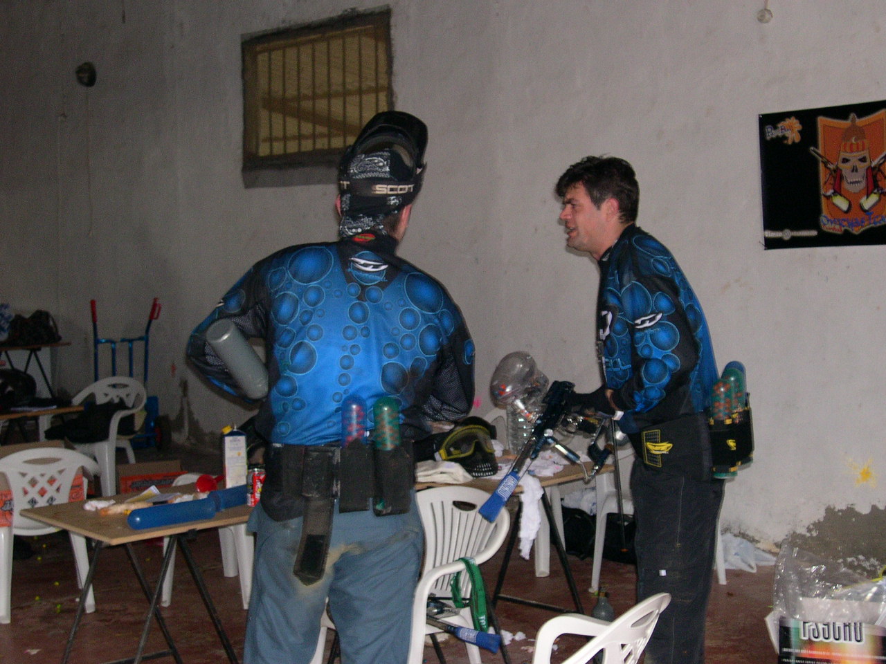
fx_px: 1459
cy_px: 332
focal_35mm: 57
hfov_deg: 33.8
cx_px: 443
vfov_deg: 25.7
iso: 400
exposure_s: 1/60
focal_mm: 12.2
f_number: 3.4
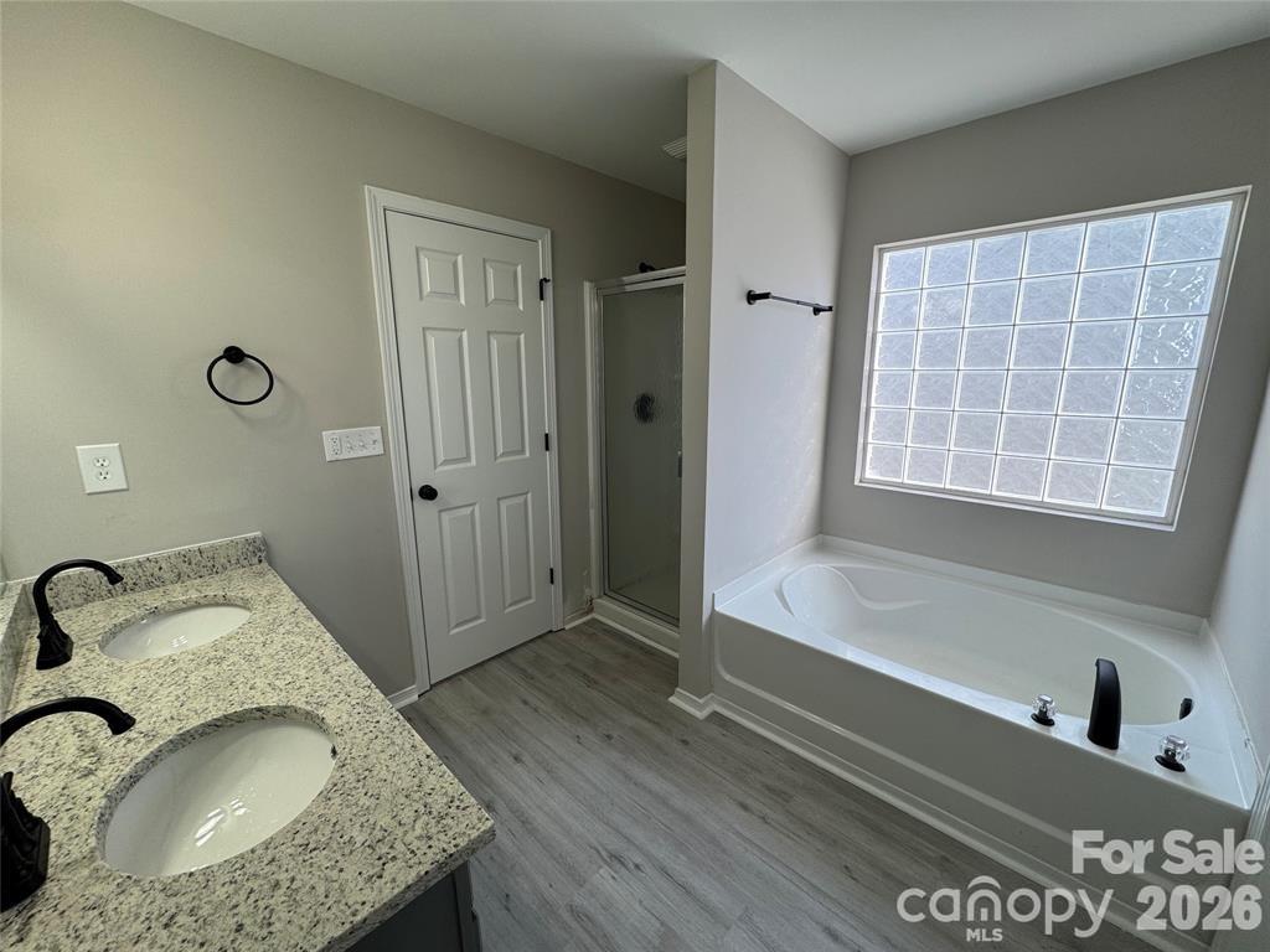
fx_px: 514
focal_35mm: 14
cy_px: 476
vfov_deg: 85.7
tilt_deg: -12.8
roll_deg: +0.5
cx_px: 635
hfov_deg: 102.1
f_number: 2.2
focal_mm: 2.22
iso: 64
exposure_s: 1/120
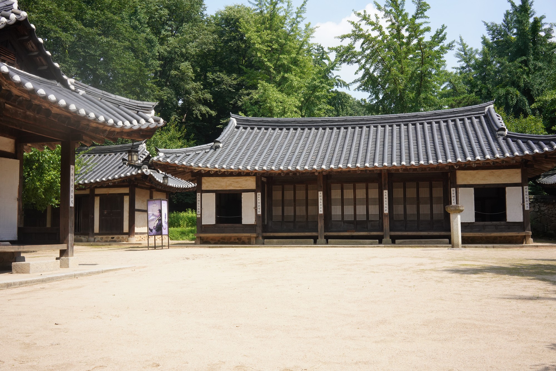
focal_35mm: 35
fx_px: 541
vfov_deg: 37.9
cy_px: 186
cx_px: 278
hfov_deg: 54.4
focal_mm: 35
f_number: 18
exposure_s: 1/200
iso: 800
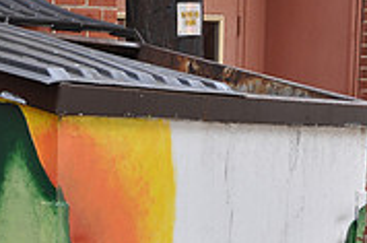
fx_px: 1191
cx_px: 12
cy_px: 287
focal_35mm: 117
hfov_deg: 17.2
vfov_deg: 11.4
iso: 220
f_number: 5.6
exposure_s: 1/125
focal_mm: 24
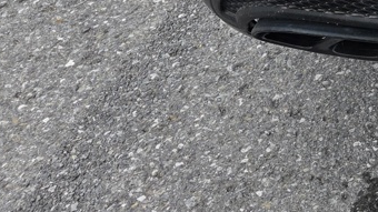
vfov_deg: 9.8
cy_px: -325
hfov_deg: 15.7
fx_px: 1062
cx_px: 768
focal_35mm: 106
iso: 32
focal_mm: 6.3
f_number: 1.7
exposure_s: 1/182
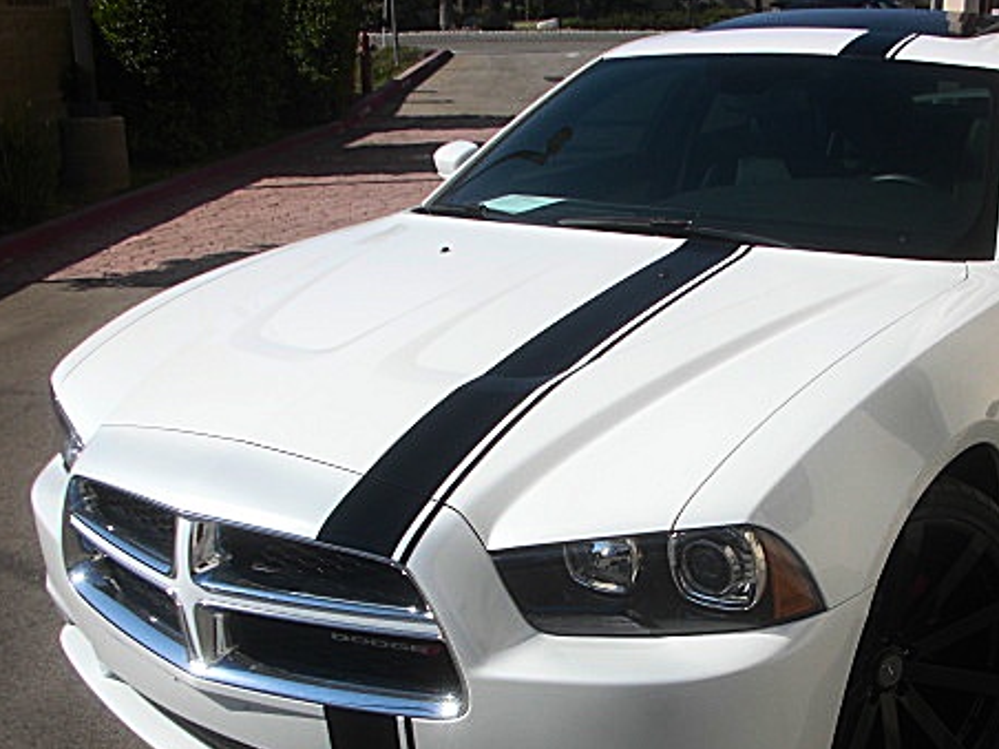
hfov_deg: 37.2
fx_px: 1472
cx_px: 650
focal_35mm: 51
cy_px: 486
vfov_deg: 28.4
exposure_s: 1/200
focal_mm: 6.3
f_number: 7.9
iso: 50
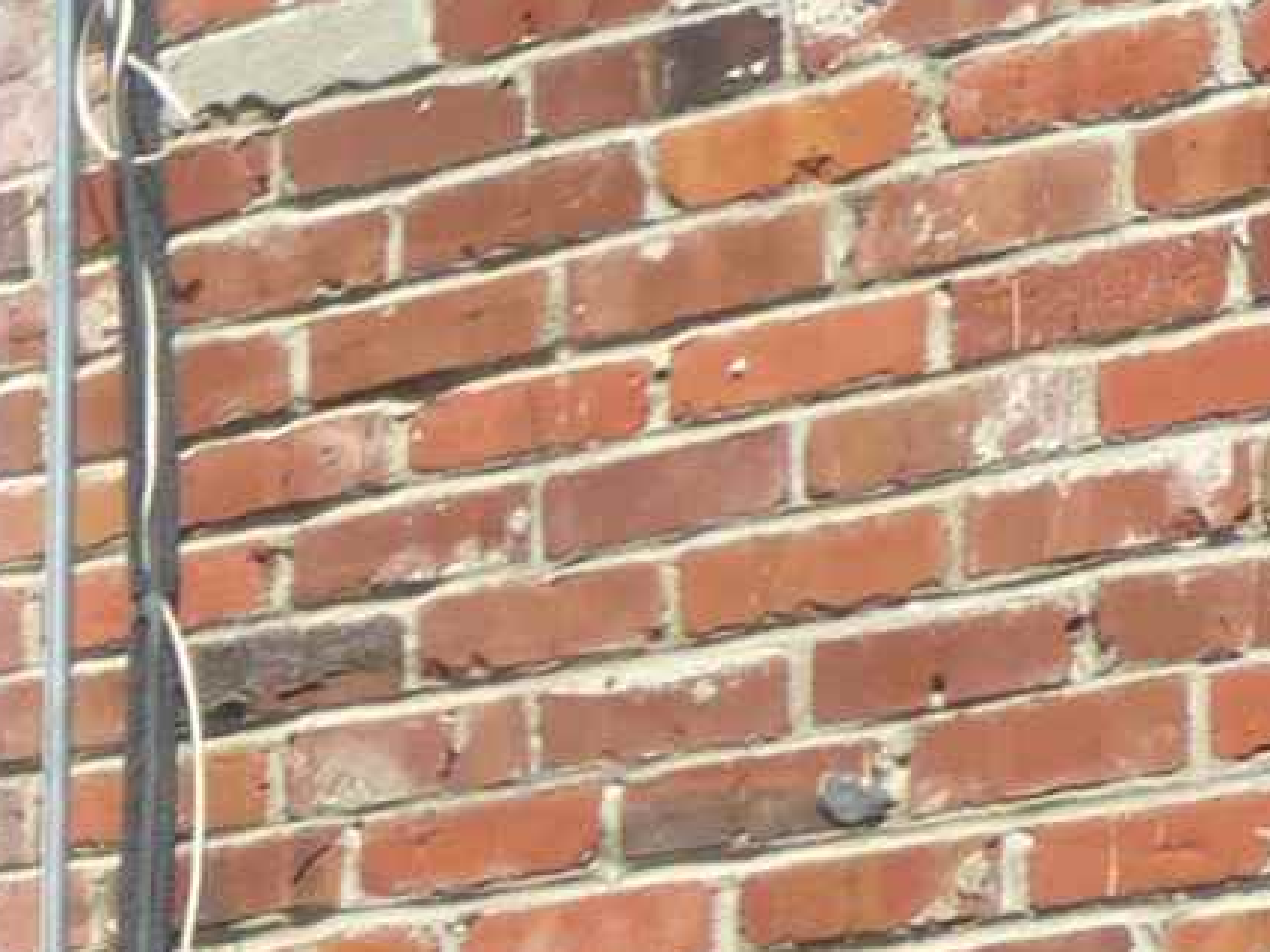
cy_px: 2462
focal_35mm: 244
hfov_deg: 7.2
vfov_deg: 5.8
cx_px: -2650
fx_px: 8952
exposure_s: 1/500
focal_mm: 6.1
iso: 100
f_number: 3.7
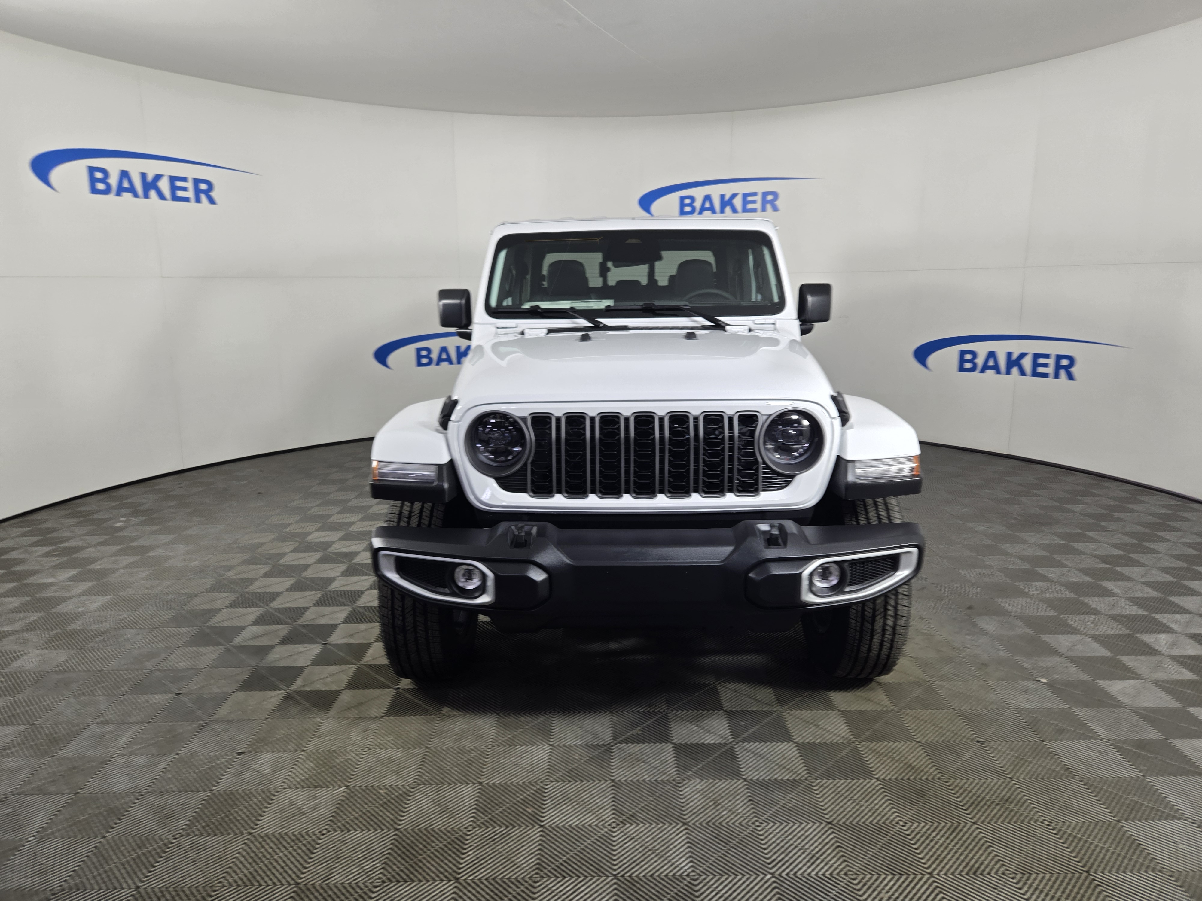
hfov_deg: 73.9
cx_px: 601
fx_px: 799
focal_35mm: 23
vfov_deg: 58.9
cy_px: 450
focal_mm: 5.4
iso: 40
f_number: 1.8
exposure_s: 1/120
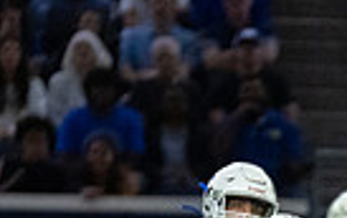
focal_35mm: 1136
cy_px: 510
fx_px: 10756
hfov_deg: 1.8
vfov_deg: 1.2
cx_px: 503
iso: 4000
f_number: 2.8
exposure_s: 1/1250
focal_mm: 200
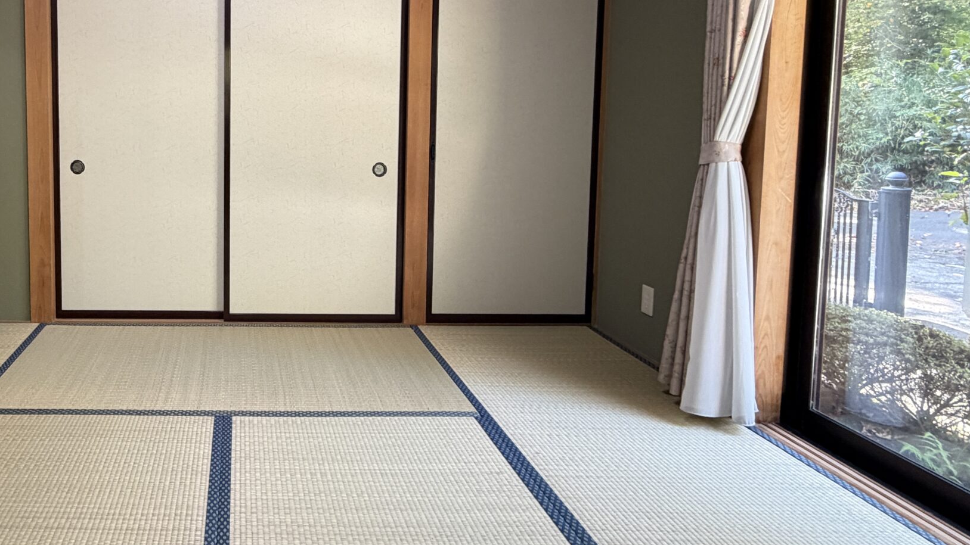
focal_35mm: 24
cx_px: 238
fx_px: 617
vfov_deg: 46.4
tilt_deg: -3.9
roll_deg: +0.2
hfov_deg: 70.9
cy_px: 152
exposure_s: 1/50
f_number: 2.2
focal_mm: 2.22
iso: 200
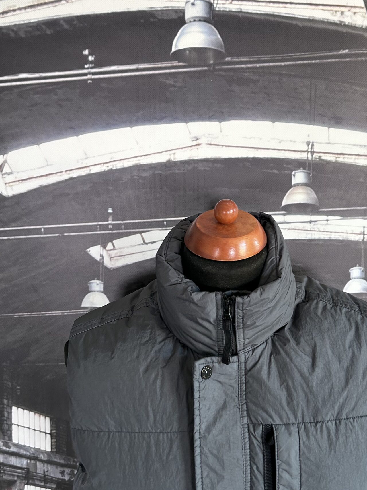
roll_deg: -0.2
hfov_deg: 36.6
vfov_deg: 47.9
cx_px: 234
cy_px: 238
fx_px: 551
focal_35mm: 39
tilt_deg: -13.2
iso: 125
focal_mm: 5.7
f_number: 1.5
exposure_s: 1/62
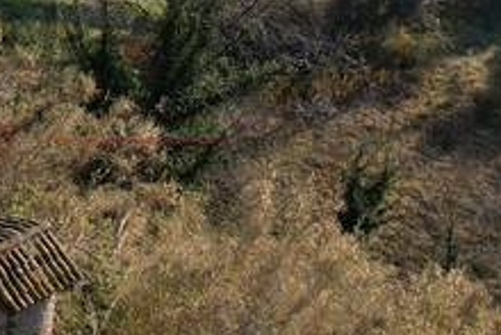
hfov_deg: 19.5
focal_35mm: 90
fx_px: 1253
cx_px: -266
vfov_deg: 14.1
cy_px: -194
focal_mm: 8.38
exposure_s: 1/1250
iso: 100
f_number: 2.8
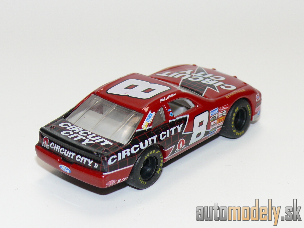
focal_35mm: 108
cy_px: 114
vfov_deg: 13.7
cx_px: 152
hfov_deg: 18.2
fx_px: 948
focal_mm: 13.8
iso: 100
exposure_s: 1/30
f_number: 4
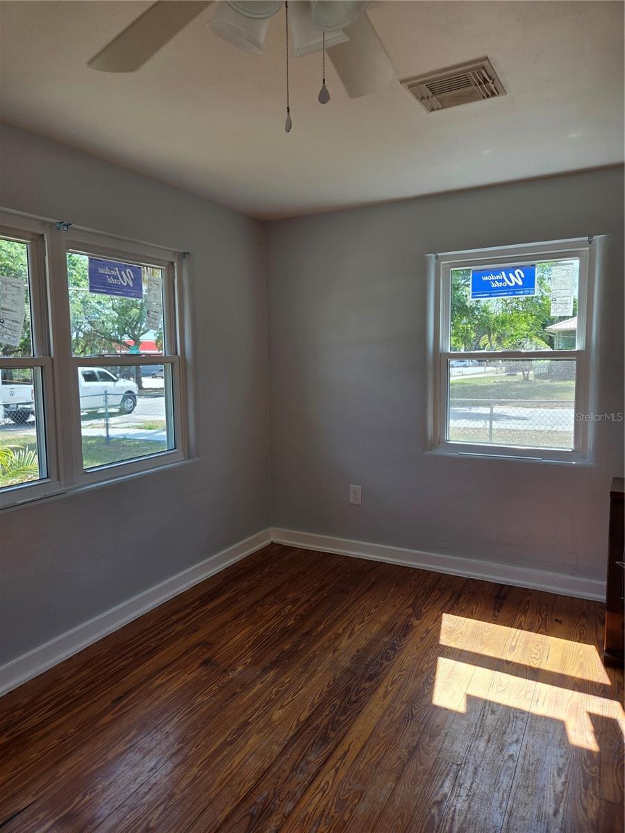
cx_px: 312
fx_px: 554
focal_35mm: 23
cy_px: 416
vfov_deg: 73.9
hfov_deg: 58.9
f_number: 1.8
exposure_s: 1/359
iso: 50
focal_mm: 5.4
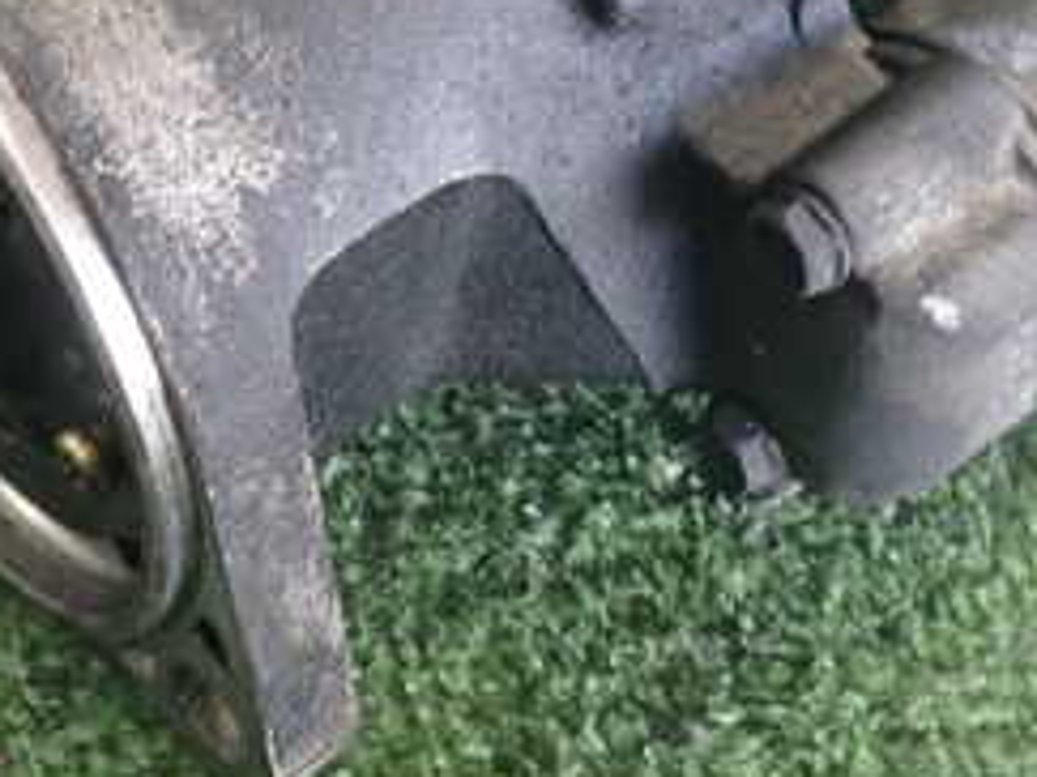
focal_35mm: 74
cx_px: 559
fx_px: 2216
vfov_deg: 19.5
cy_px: 51
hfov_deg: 26.3
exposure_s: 1/30
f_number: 2.3
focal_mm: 5.4
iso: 320
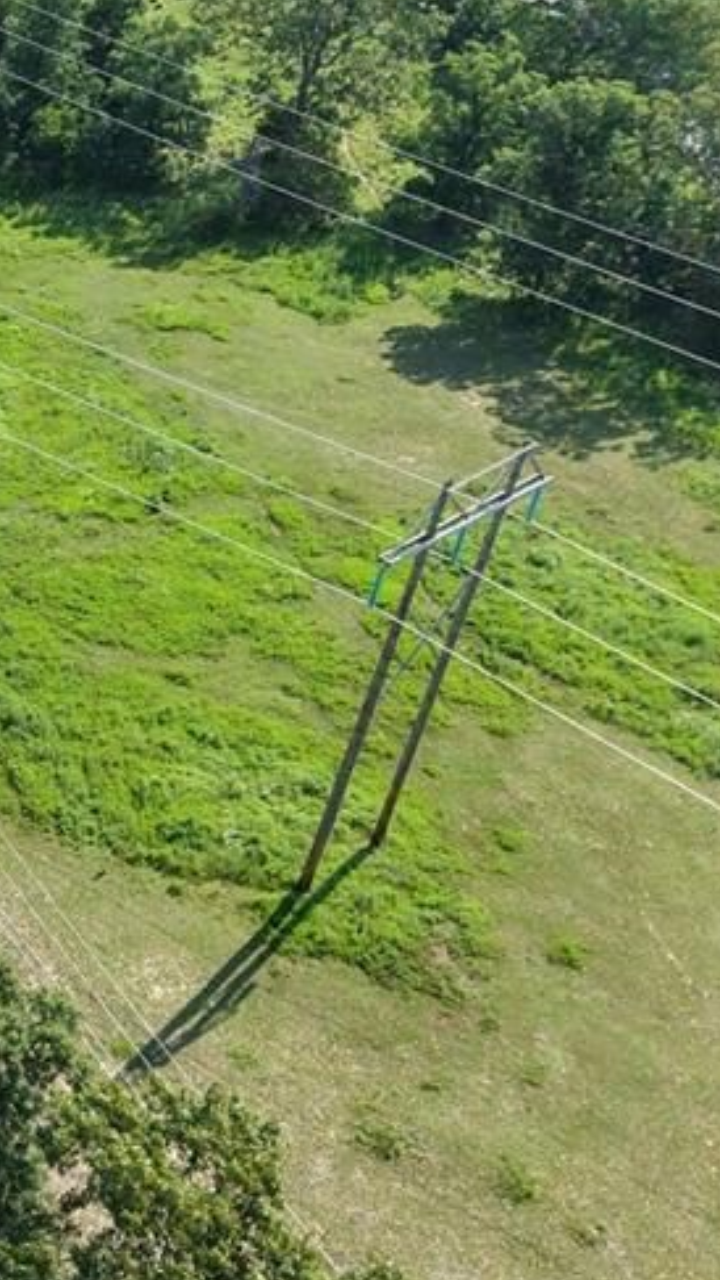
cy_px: 494
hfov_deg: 17.4
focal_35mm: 55
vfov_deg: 37.7
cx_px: -612
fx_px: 1866
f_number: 1.8
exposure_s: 1/180
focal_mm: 8.67
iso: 100
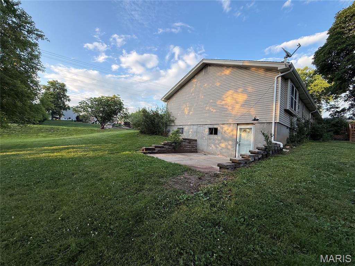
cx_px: 178
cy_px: 133
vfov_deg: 85.7
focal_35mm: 14
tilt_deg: +3.1
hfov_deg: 102.1
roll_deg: -4.4
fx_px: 144
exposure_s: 1/227
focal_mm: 2.22
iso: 50
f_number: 2.2
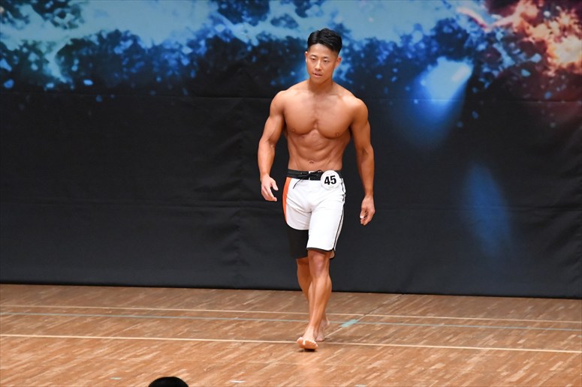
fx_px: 4848
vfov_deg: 4.6
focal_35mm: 300
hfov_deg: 6.9
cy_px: 194
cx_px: 291
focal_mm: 200
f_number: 5.6
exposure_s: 1/400
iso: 8000
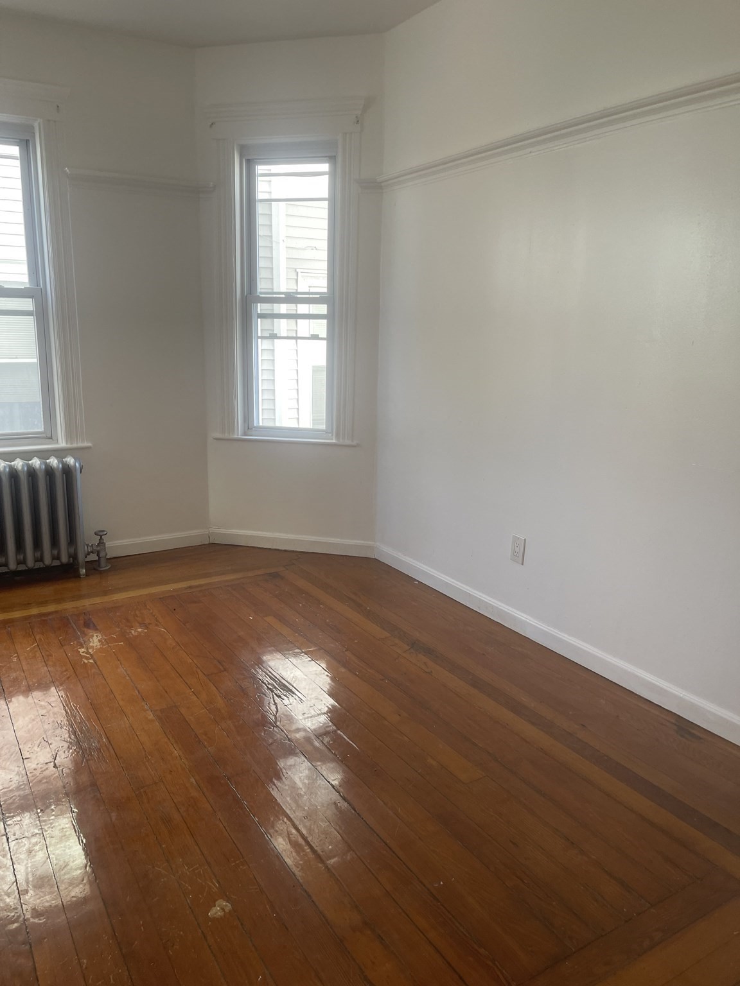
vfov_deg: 69.4
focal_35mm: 25
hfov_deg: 54.9
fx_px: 713
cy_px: 493
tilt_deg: -12.6
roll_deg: -1.3
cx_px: 370
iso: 80
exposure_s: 1/60
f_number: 1.6
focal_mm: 5.1
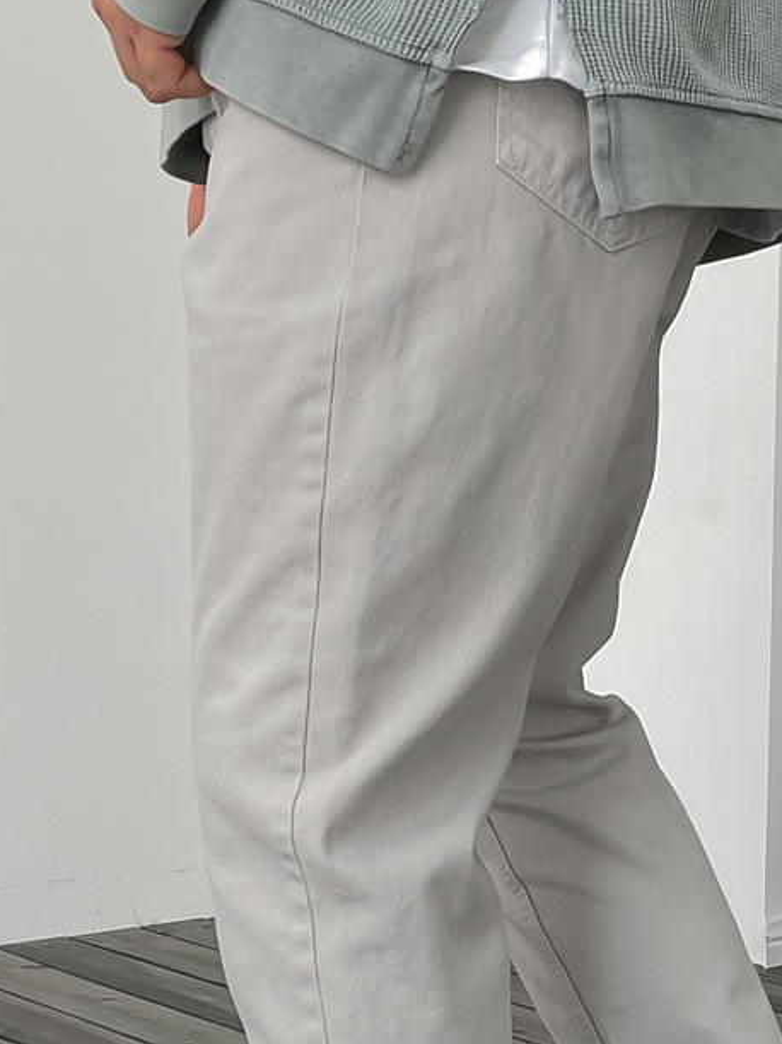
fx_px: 2290
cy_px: 649
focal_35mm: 76
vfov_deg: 25.6
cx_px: 417
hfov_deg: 19.4
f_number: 1.8
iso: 32
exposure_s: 1/120
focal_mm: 3
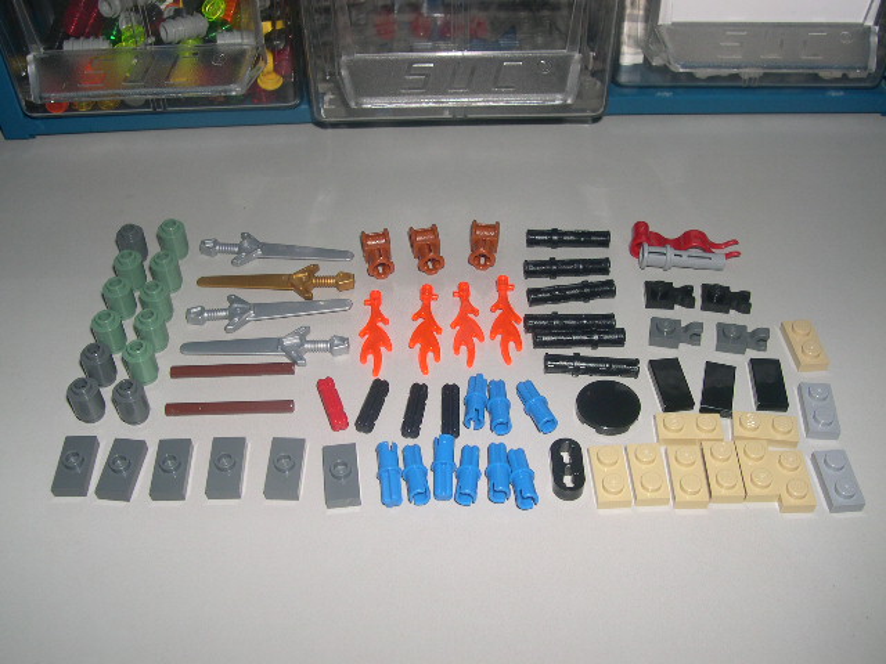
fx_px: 973
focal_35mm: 38
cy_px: 332
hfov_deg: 49.0
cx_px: 443
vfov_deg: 37.7
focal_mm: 8
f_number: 7.6
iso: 100
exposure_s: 1/60
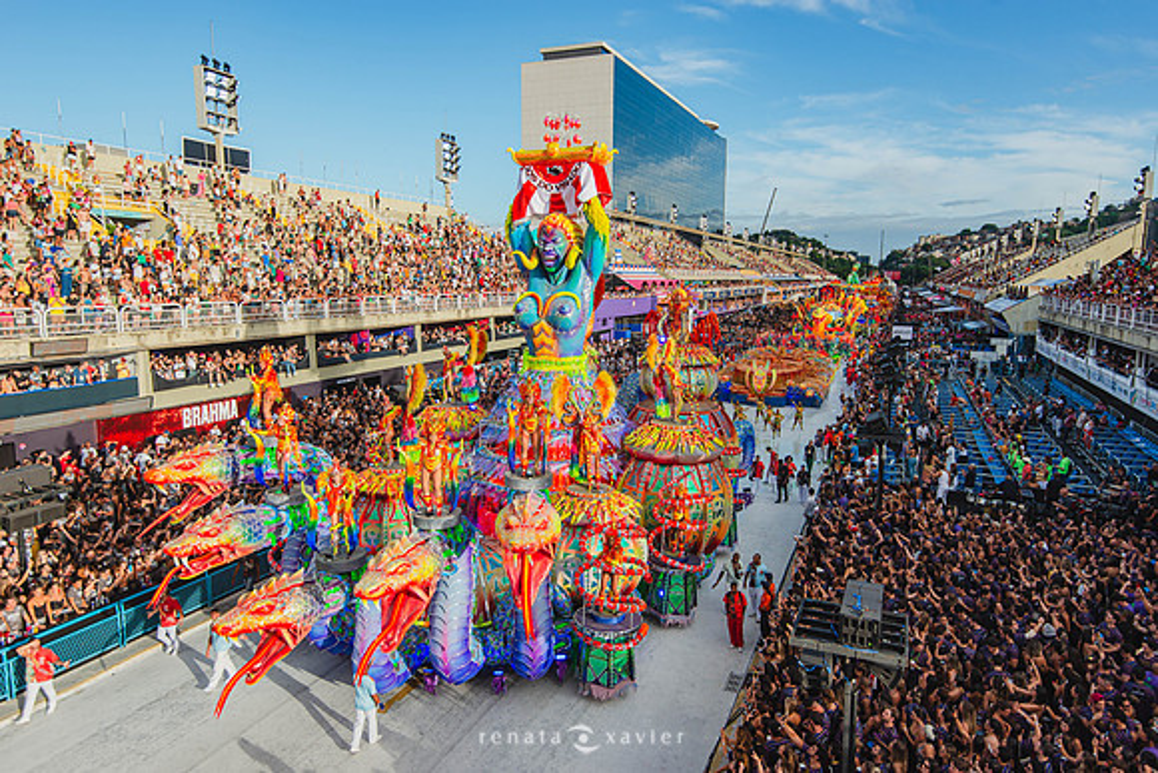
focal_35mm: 24
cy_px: 386
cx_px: 579
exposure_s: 1/1000
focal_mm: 24
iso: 200
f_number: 4
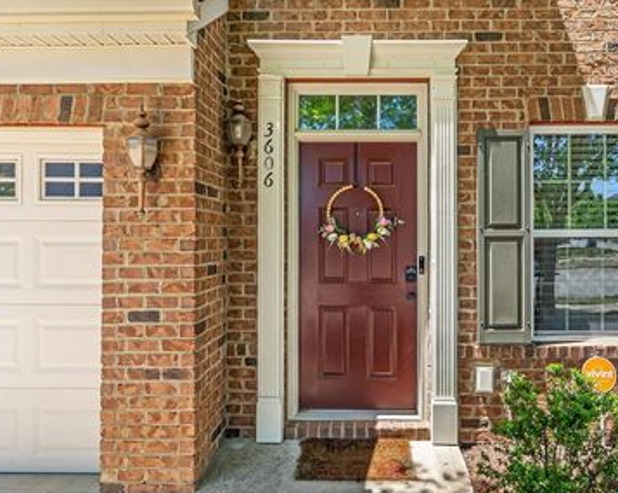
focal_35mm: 25
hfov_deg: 67.7
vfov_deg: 56.7
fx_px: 457
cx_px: 357
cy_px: 232
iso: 100
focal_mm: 19
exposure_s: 1/30
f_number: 8
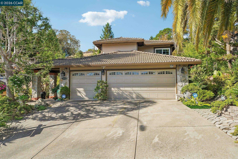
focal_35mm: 24
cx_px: 119
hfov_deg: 73.7
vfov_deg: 53.1
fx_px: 159
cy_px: 80
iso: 640
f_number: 8
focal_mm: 24
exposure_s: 1/640
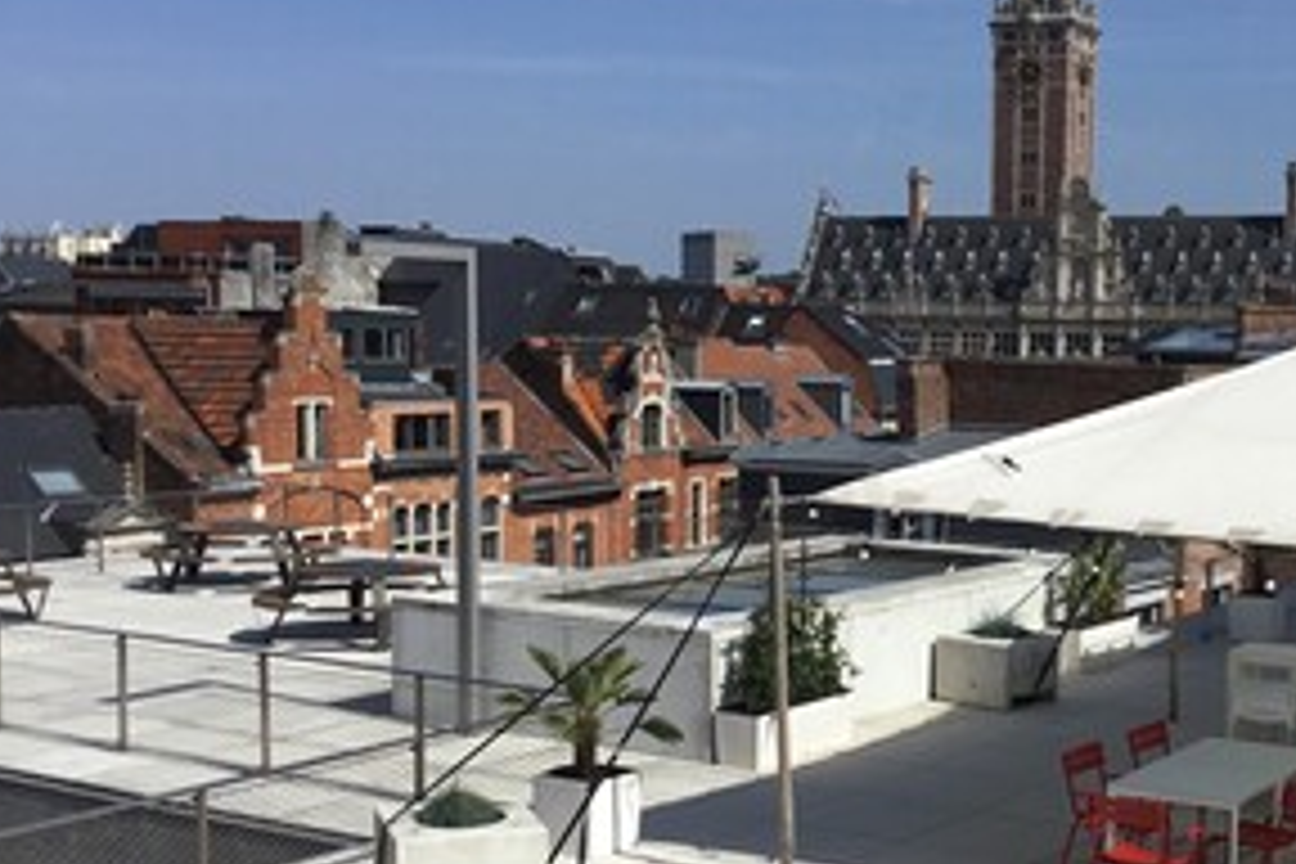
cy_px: 560
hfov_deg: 34.8
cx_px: 981
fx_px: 2016
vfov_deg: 24.1
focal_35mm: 56
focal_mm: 3.3
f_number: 2.4
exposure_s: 1/2469
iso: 25
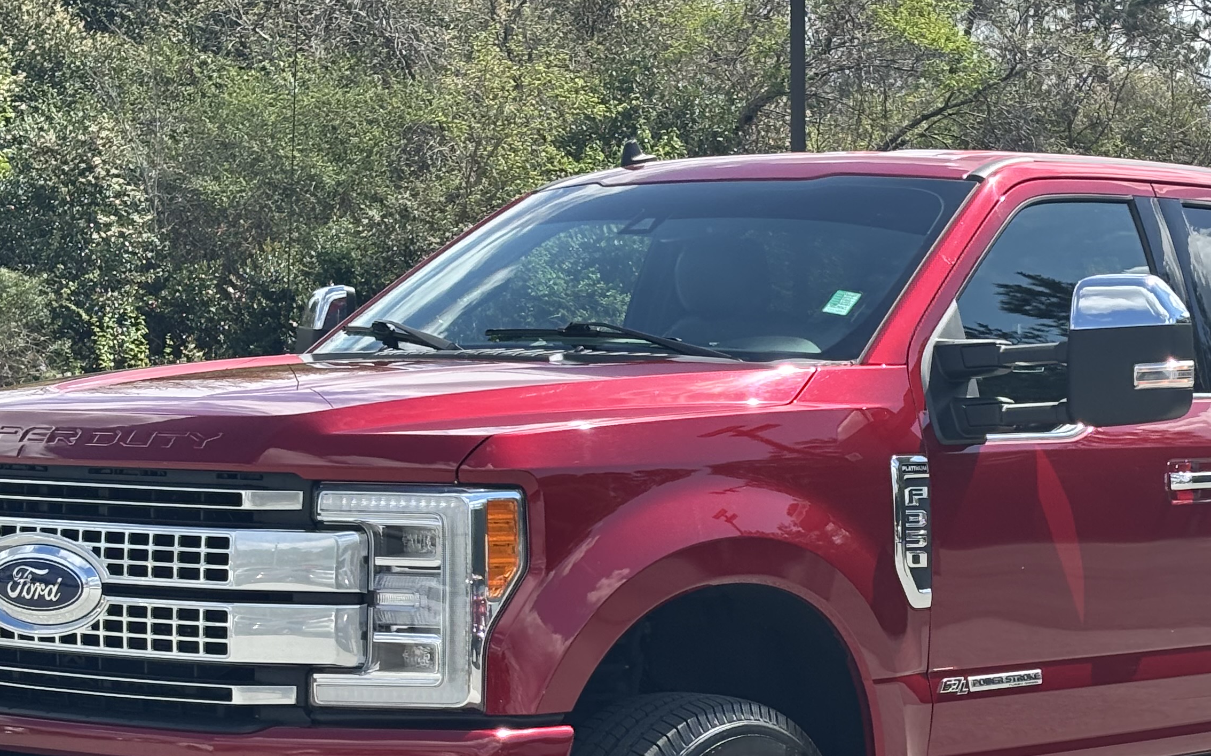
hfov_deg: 21.1
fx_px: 3234
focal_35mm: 98
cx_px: 801
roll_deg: +1.0
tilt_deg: -4.8
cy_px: 644
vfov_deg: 13.3
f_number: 1.6
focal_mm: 5.96
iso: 40
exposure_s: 1/2151
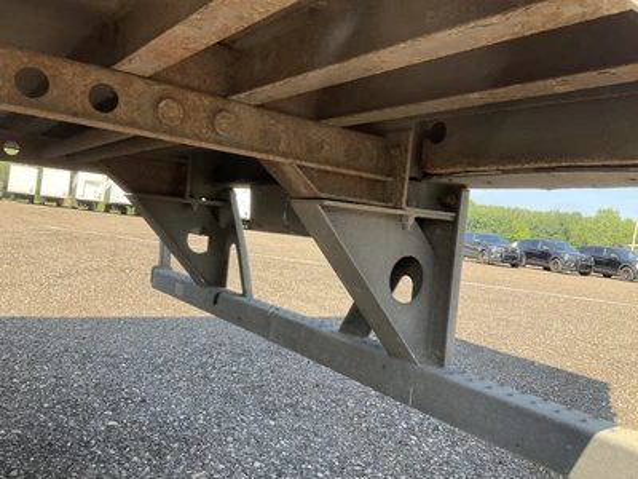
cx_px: 319
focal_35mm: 29
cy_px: 240
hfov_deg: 61.7
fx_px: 534
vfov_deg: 48.2
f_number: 1.8
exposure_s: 1/307
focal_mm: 3
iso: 25
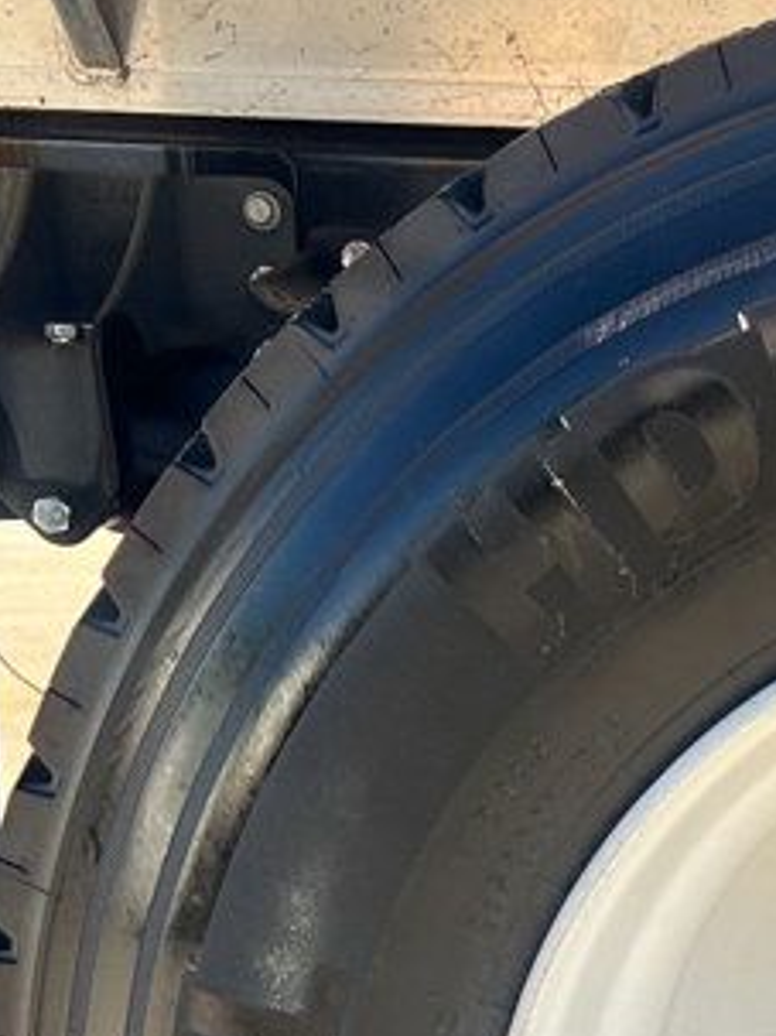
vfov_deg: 21.2
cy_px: 1115
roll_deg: +1.5
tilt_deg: -17.7
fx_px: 2632
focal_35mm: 88
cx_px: 1138
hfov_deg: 15.5
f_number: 1.5
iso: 50
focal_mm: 5.7
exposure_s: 1/639
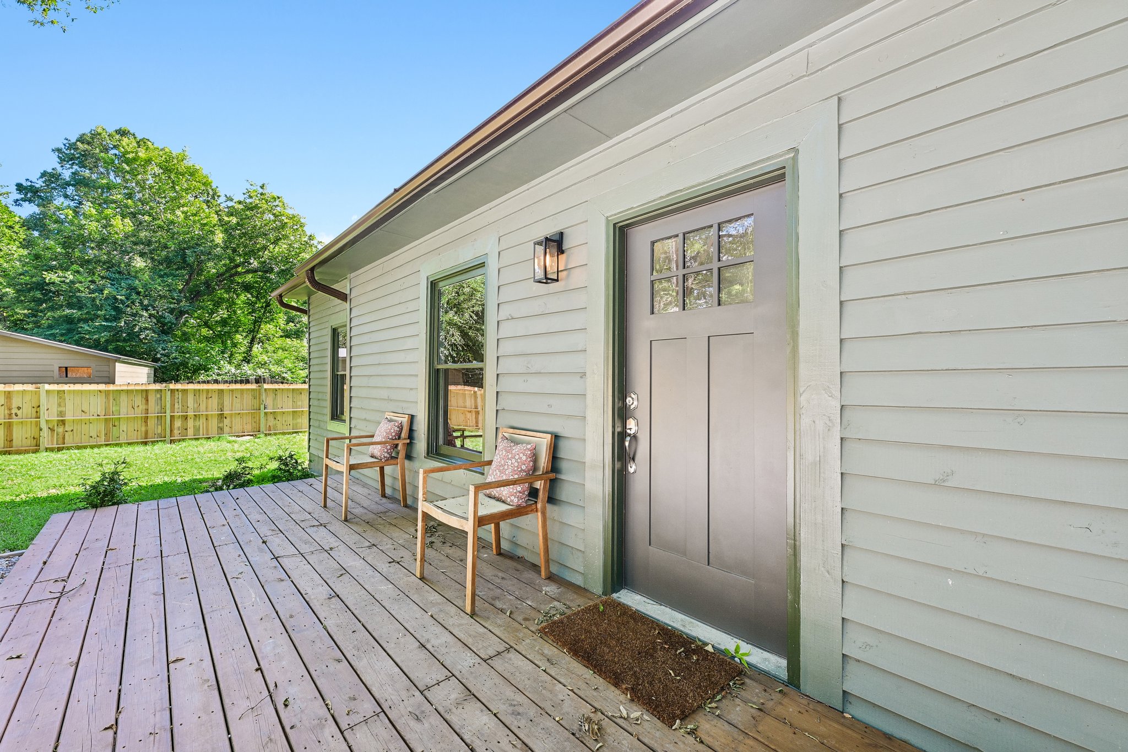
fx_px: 439
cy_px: 376
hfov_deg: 104.3
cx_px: 564
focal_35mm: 14
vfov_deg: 81.2
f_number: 8
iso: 100
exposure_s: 1/25
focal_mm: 14
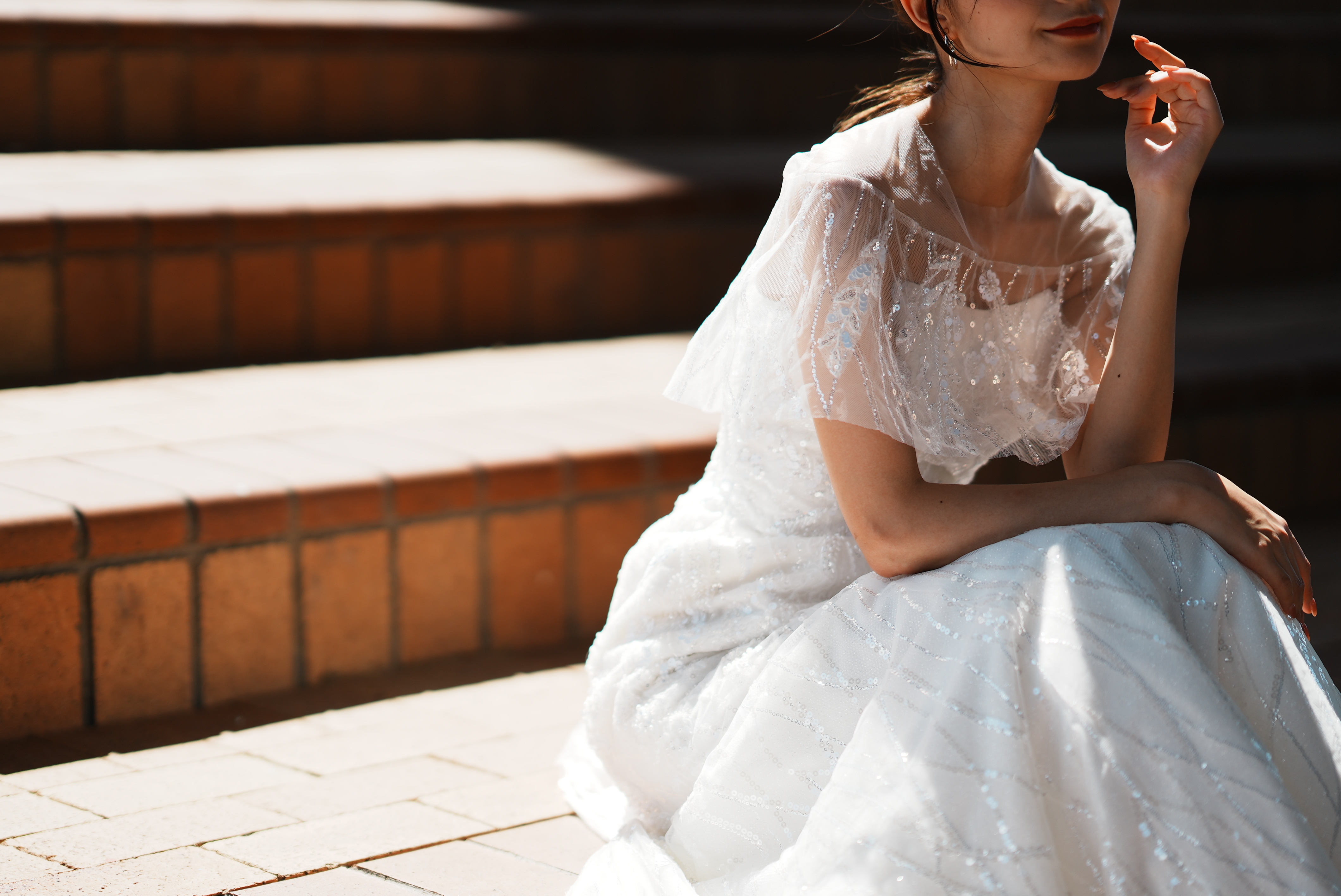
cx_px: 670
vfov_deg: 16.1
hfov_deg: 23.9
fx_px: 3168
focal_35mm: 85
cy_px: 448
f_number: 1.4
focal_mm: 85
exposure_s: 1/4000
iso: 80
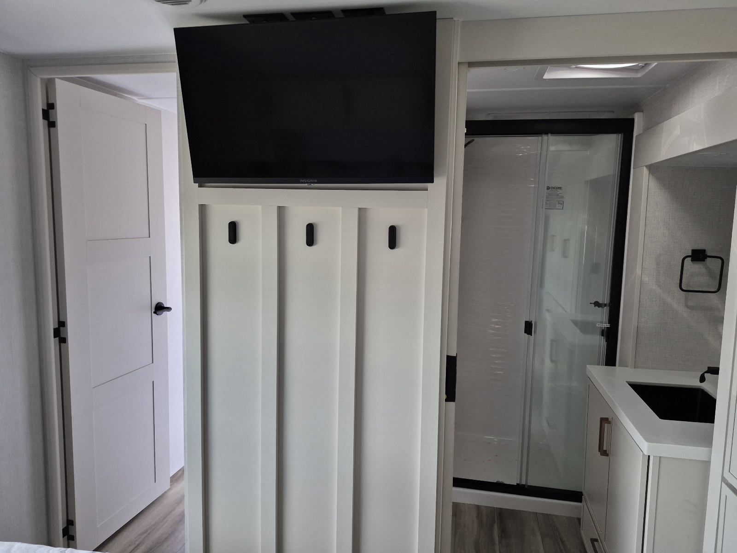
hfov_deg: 73.9
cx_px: 368
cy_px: 276
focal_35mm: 23
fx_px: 490
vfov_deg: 58.9
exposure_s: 1/120
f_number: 1.8
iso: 640
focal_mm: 5.4
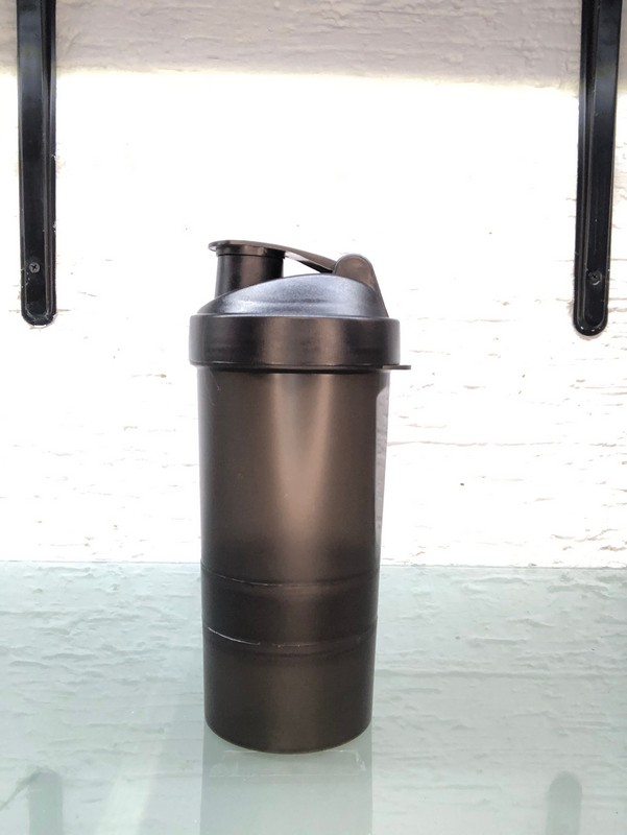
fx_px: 772
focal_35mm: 32
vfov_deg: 56.8
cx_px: 314
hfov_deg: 44.2
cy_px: 418
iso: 160
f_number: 2.2
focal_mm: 2.87
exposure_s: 1/120
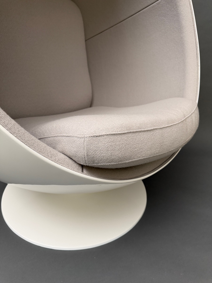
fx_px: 196
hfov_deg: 56.8
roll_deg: -3.6
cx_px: 106
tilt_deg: -25.0
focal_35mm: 24
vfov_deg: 71.6
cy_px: 142
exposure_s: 1/74
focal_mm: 6.76
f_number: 1.78
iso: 200
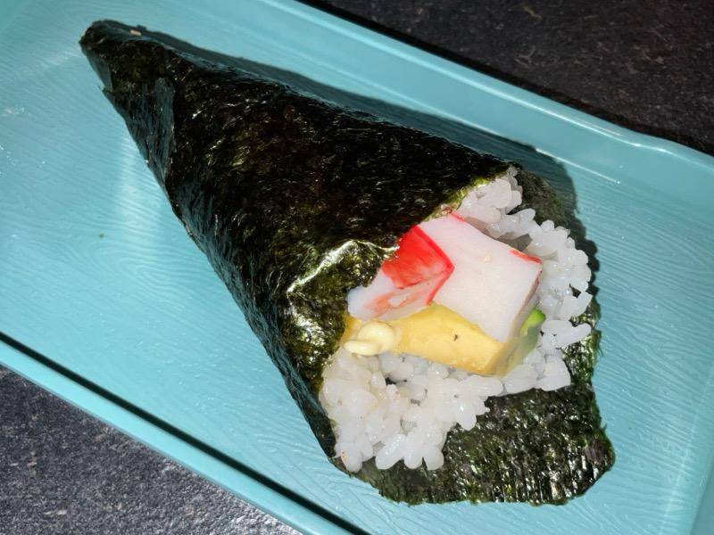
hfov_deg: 61.7
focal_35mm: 29
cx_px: 357
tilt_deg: -66.2
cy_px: 268
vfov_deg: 48.2
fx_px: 598
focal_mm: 3
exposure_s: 1/186
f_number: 1.8
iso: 16
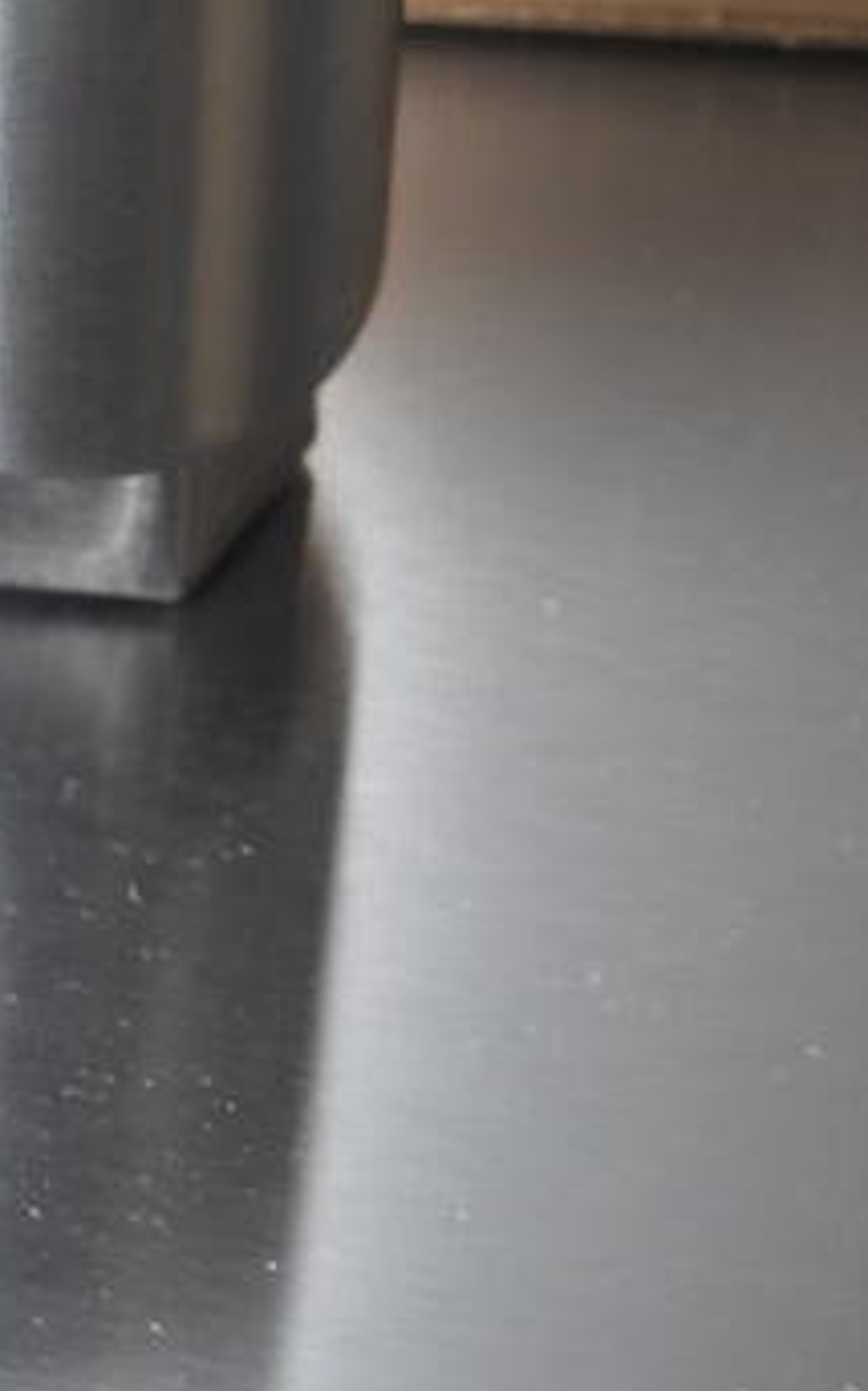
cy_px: -430
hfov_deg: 5.8
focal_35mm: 224
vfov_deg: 9.2
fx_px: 8503
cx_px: -45
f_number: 8
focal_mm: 55
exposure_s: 1/250
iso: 1600
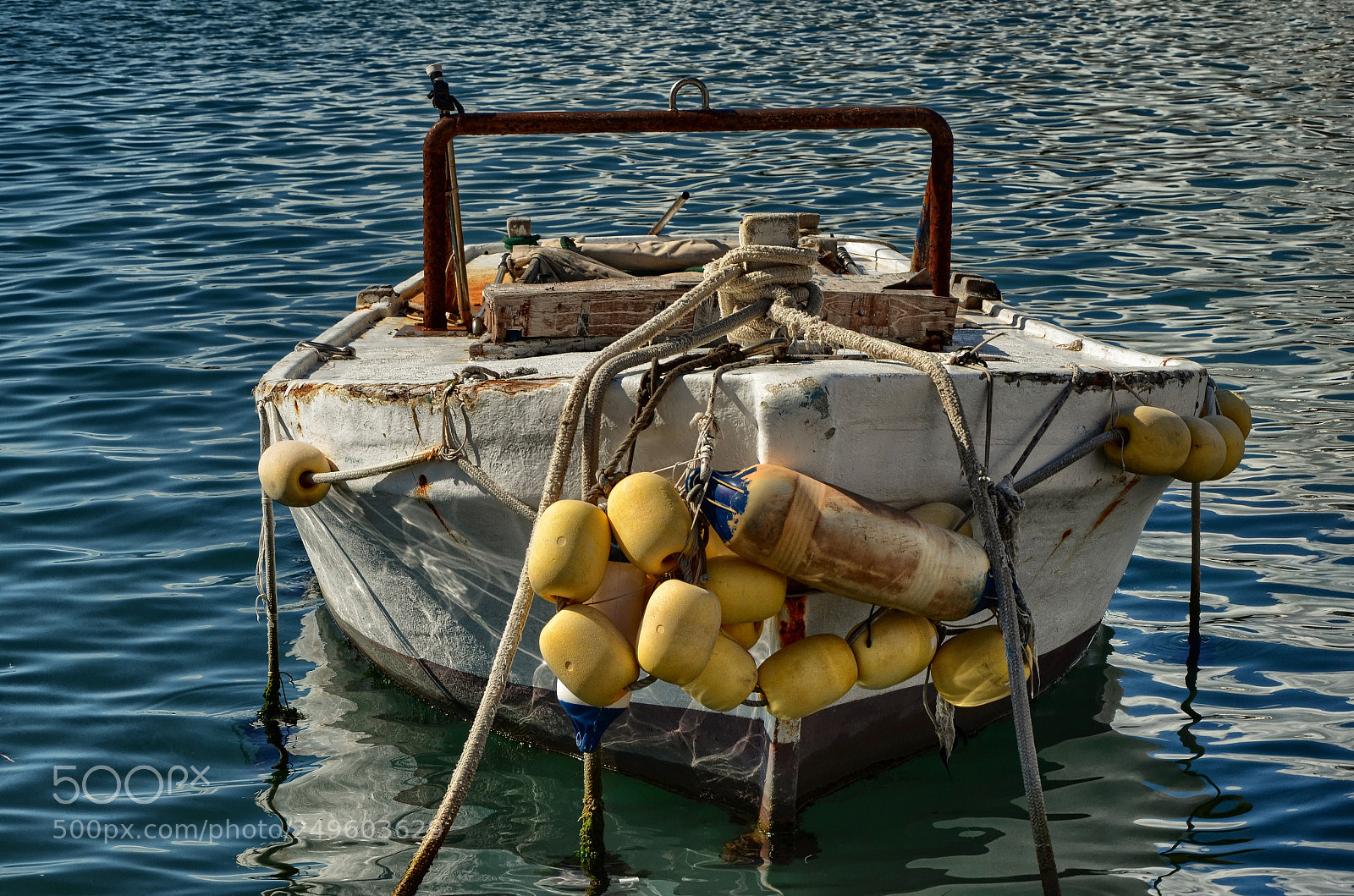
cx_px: 677
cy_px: 448
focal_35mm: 87
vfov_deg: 15.6
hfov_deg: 23.4
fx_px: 3265
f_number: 8
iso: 160
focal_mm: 58
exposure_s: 1/250
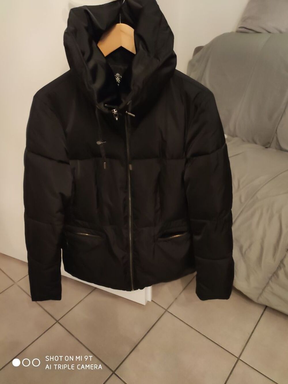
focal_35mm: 26
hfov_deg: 53.1
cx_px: 144
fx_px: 288
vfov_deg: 67.3
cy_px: 192
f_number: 1.75
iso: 2110
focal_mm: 4.77
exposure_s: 1/17
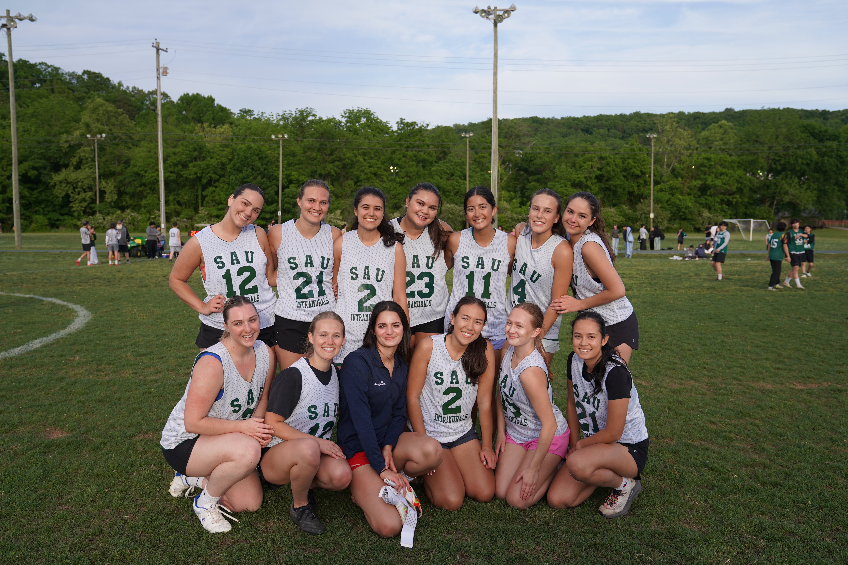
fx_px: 707
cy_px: 282
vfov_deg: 43.6
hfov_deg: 61.9
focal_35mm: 30
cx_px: 424
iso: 100
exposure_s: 1/320
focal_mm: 30
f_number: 4.5
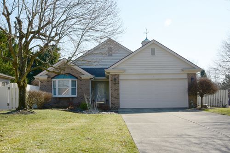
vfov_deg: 31.9
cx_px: 115
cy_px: 76
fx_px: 268
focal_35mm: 42
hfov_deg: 46.4
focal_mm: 42
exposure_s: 1/125
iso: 400
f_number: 20
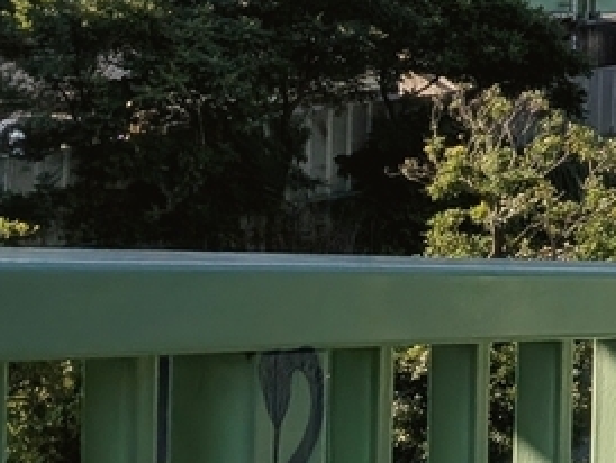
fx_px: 1870
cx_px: 823
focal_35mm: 105
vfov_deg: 13.6
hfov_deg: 17.4
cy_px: -130
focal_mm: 4.53
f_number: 1.7
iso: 28
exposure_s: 1/1418
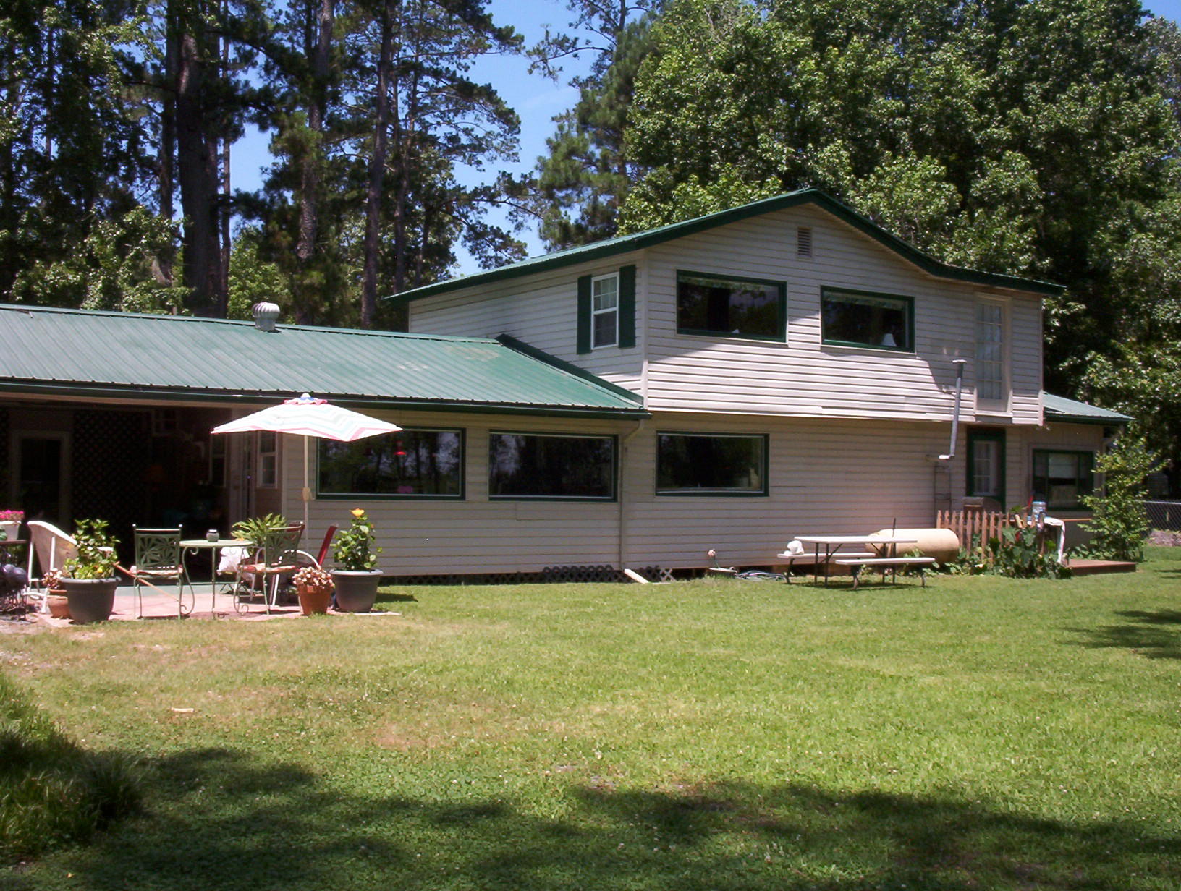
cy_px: 446
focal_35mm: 39
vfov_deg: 37.0
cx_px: 590
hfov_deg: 47.8
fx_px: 1334
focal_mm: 6
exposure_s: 1/163
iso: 100
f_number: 8
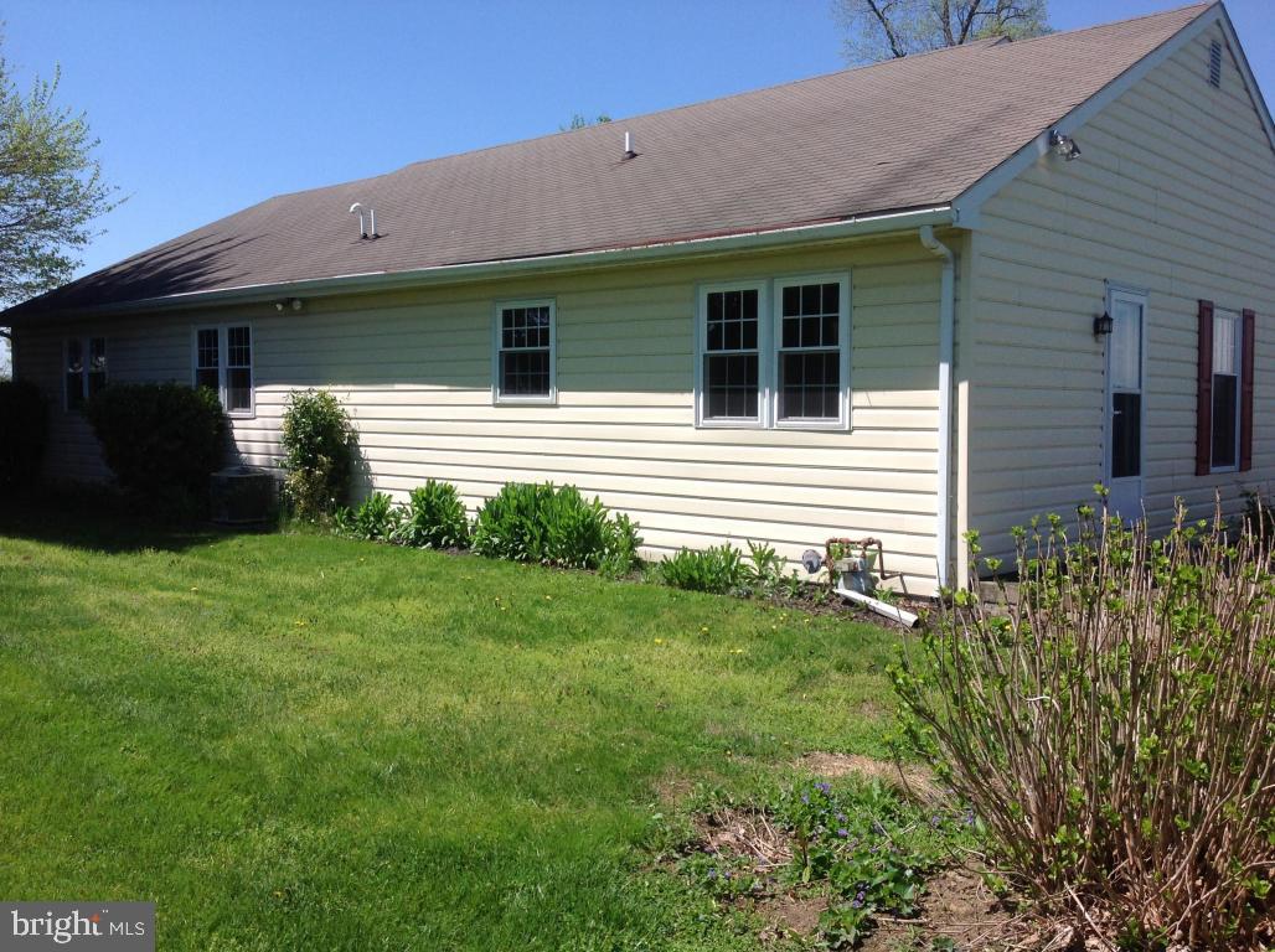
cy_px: 476
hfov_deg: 52.7
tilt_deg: -2.7
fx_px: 1287
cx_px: 638
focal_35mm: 35
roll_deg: -1.7
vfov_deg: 40.6
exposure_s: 1/2016
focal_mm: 4.28
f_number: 2.4
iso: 50
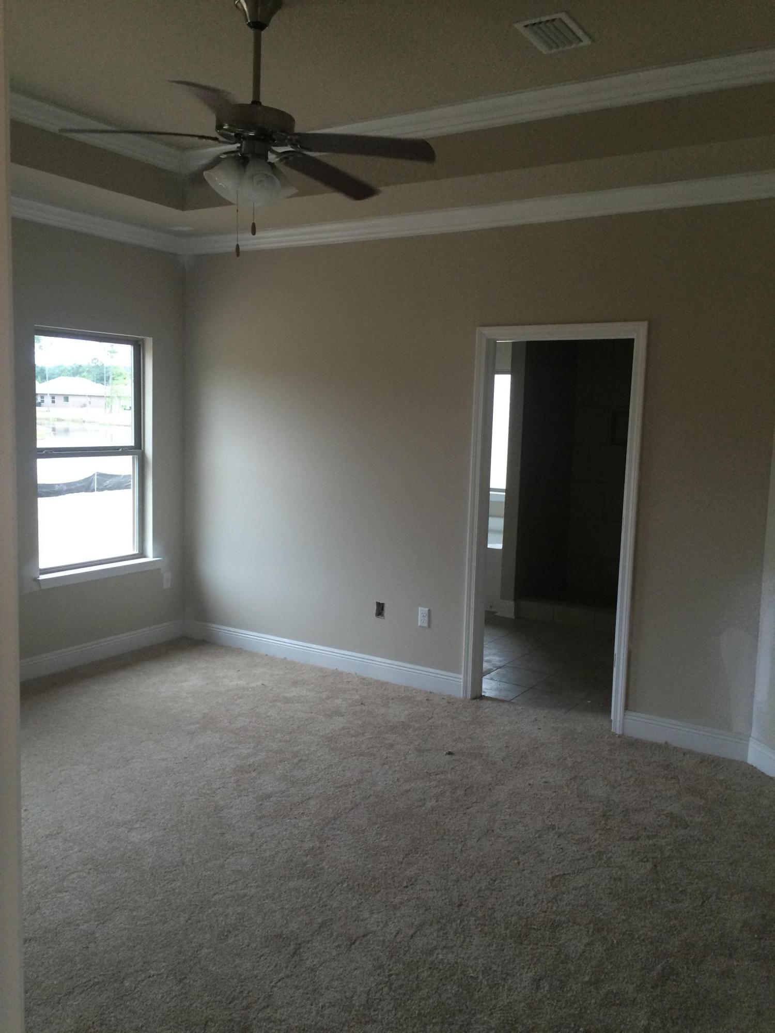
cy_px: 516
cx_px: 388
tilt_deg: -6.4
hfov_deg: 48.2
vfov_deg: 61.7
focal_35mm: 29
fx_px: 866
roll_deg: -1.3
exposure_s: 1/30
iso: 64
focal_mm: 4.15
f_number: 2.2
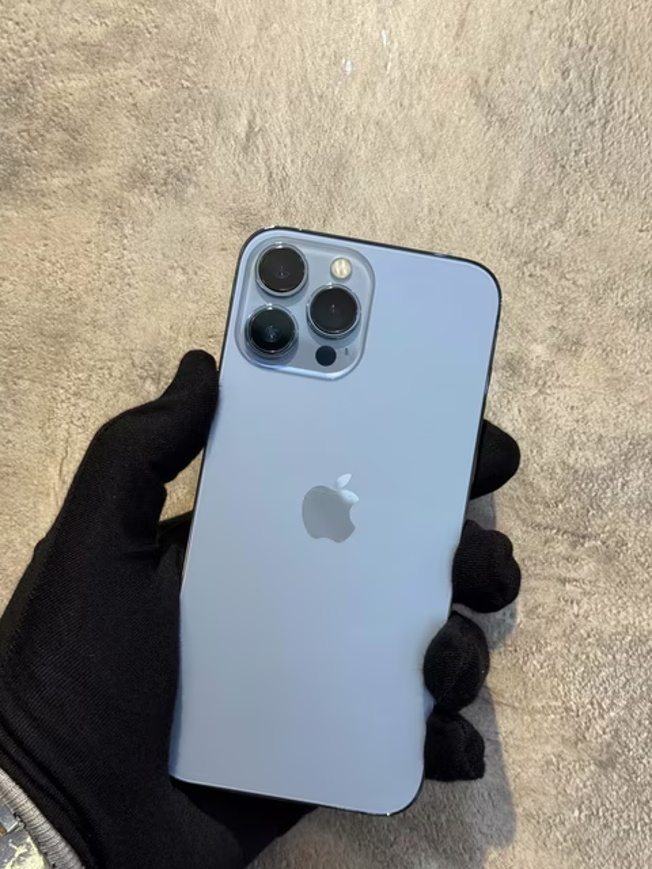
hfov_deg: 30.3
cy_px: 434
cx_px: 326
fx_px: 1205
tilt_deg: +6.4
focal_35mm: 48
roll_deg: -15.5
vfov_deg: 39.7
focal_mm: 6.76
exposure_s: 1/50
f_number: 1.78
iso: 64
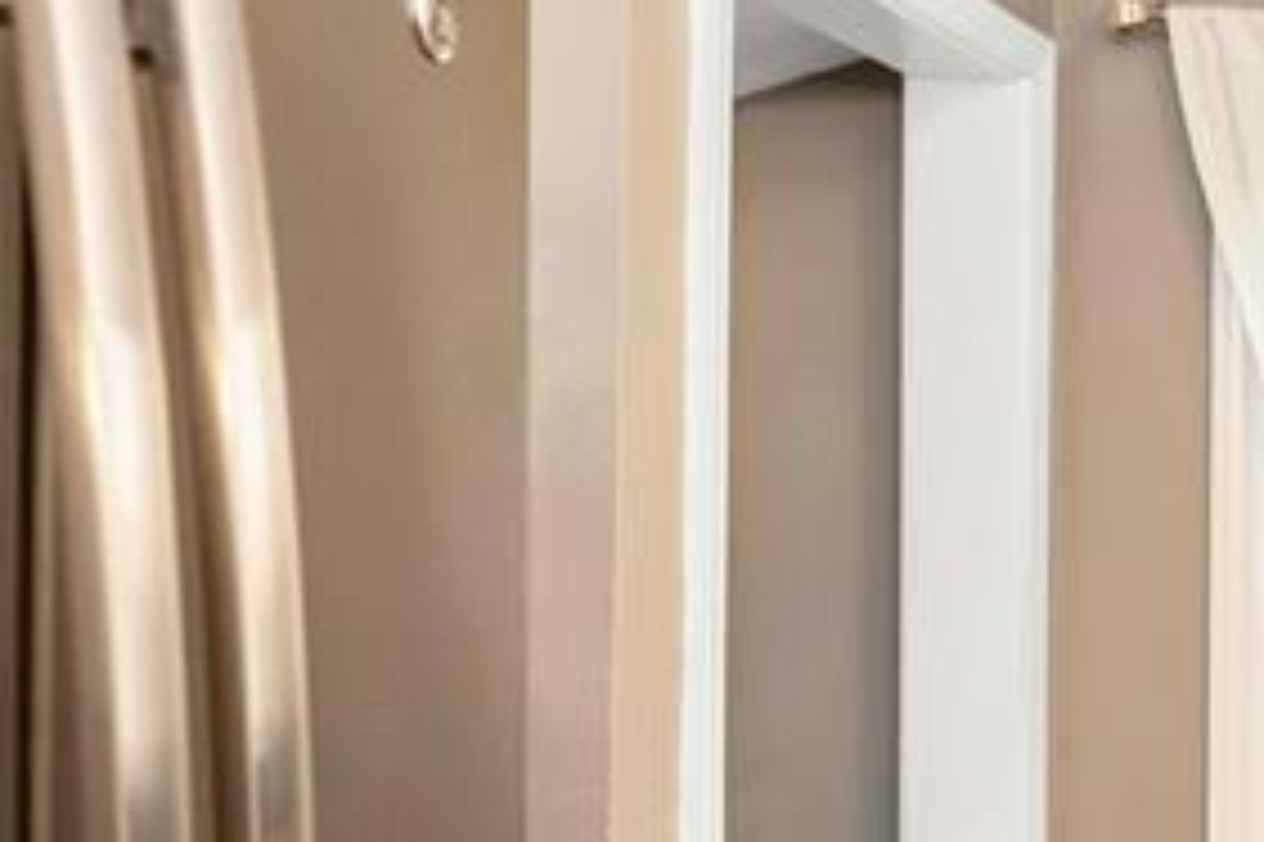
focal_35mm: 51
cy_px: 1299
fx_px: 1790
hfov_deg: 24.7
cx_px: 2087
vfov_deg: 21.6
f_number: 4
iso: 500
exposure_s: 1/60
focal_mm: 14
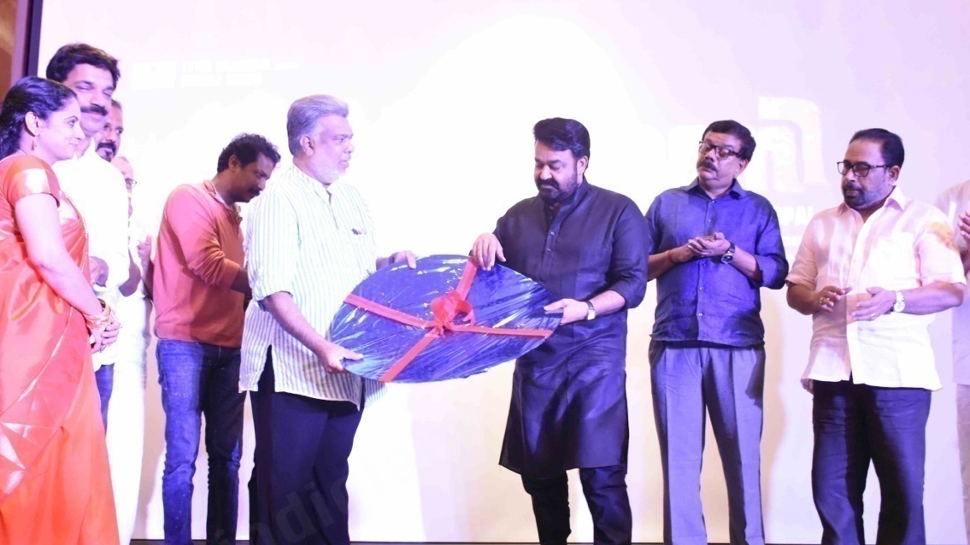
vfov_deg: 32.8
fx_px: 926
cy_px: 295
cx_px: 463
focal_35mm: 36
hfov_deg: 55.3
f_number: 3.5
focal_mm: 20
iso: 6400
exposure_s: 1/100
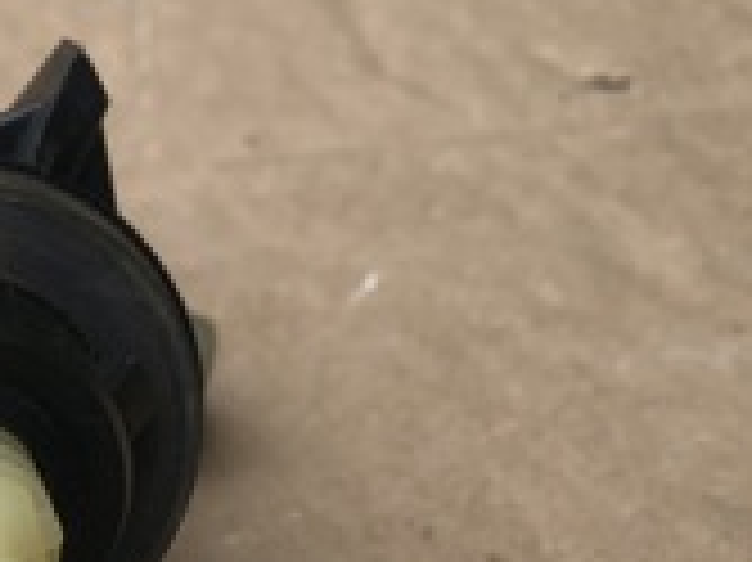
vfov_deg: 13.3
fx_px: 2323
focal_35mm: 107
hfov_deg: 17.4
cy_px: 726
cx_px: -198
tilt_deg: -47.9
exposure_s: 1/552
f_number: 1.8
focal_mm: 3.99
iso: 20
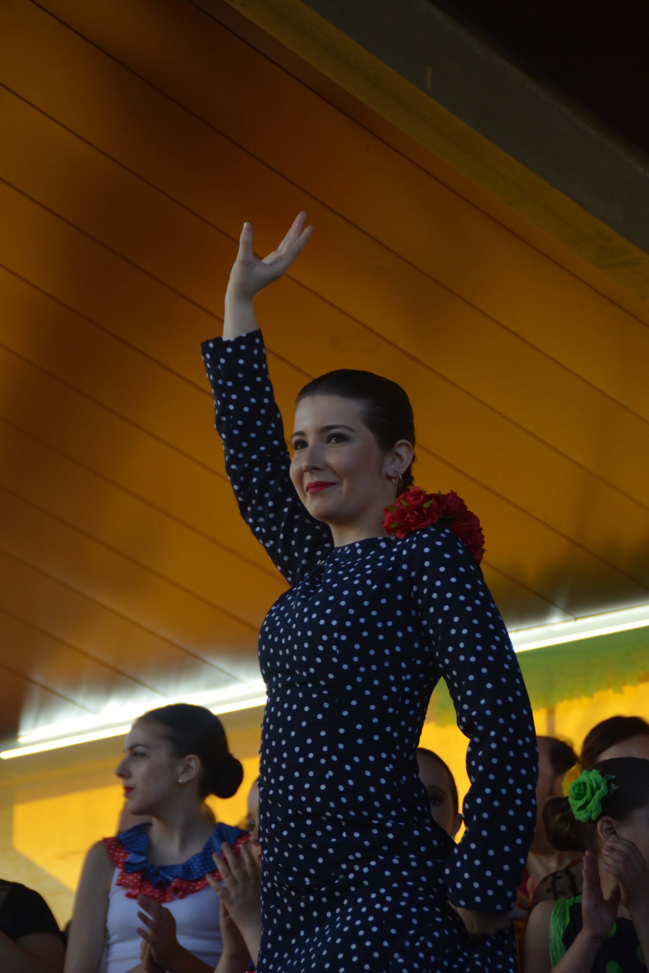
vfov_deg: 13.6
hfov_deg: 9.1
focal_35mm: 151
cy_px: 485
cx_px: 324
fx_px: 4083
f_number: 5.6
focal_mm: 100
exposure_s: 1/500
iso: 800
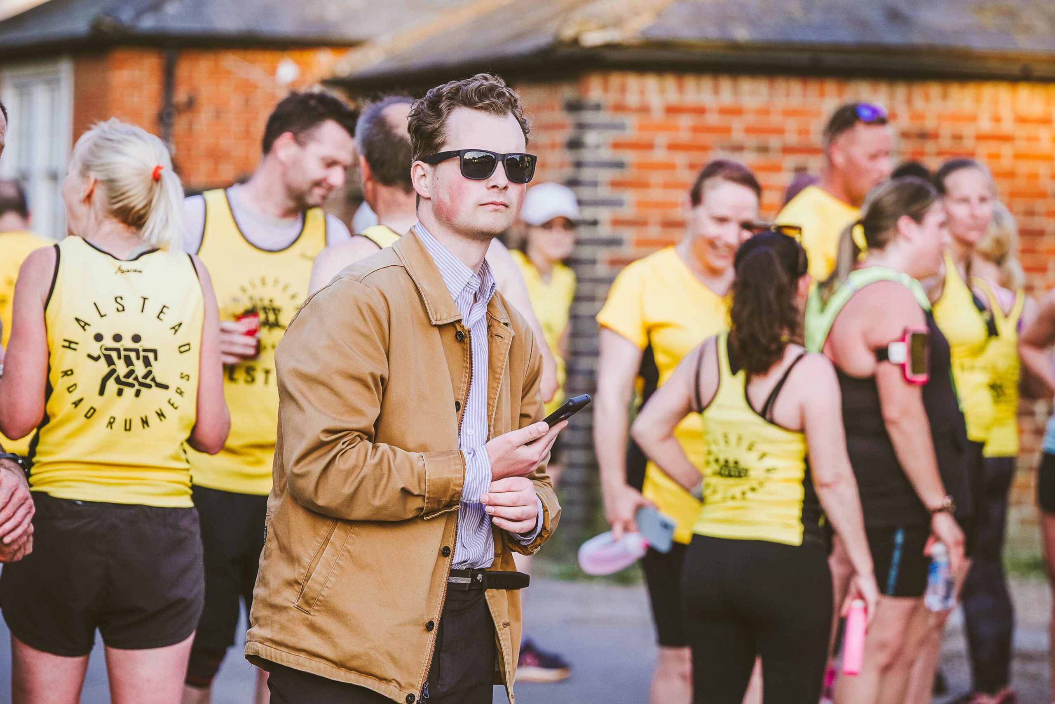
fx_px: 4484
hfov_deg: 13.4
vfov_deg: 9.0
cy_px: 352
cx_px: 528
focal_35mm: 153
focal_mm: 102
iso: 500
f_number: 2.8
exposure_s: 1/800
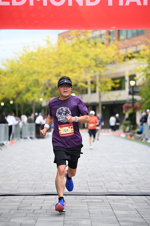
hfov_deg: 13.6
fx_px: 631
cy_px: 111
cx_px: 77
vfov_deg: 20.2
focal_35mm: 101
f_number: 2.8
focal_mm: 98
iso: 640
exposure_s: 1/2000
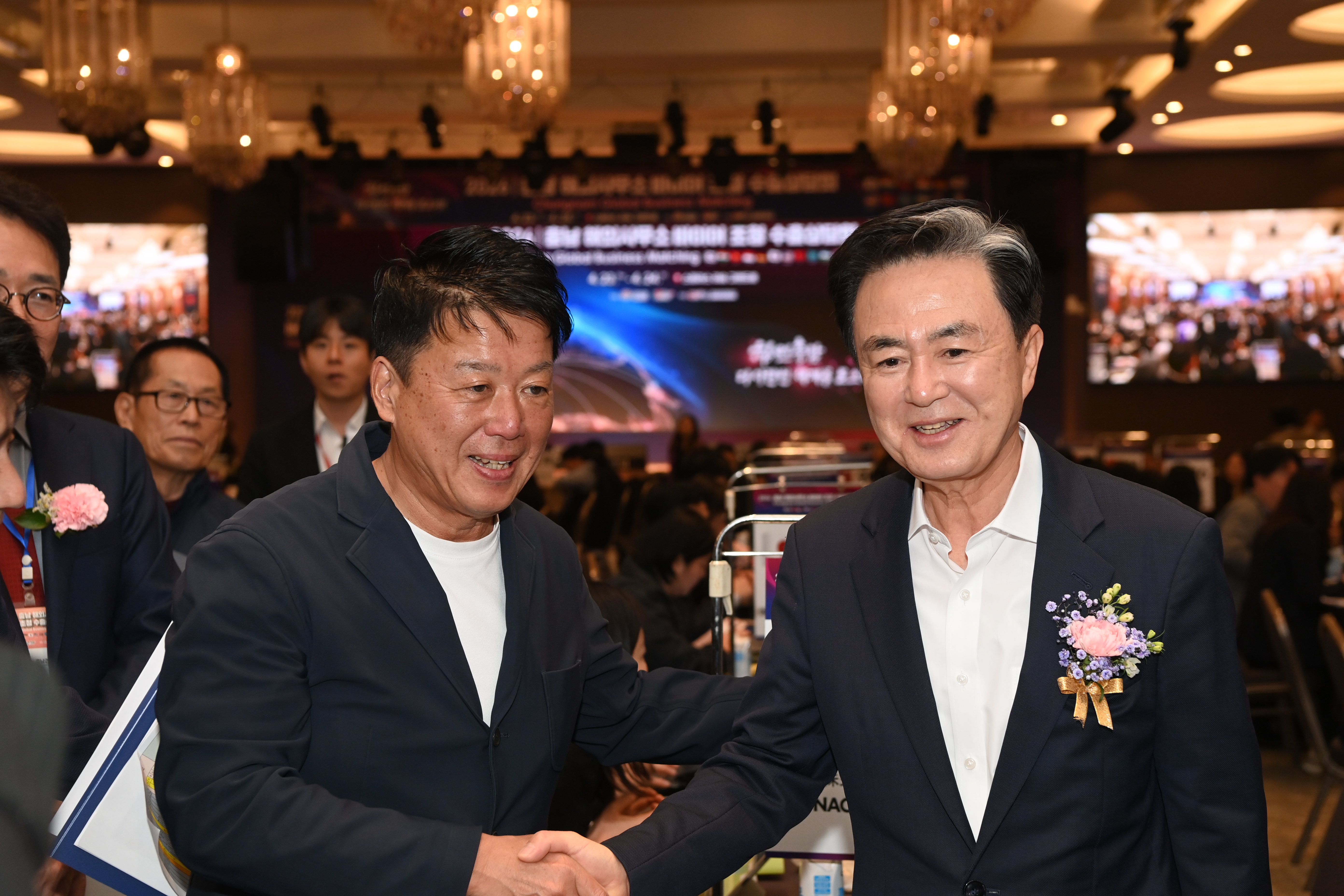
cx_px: 672
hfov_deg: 34.5
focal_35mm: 58
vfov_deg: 23.4
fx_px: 2165
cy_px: 448
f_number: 5.6
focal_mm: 58
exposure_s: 1/250
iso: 1600
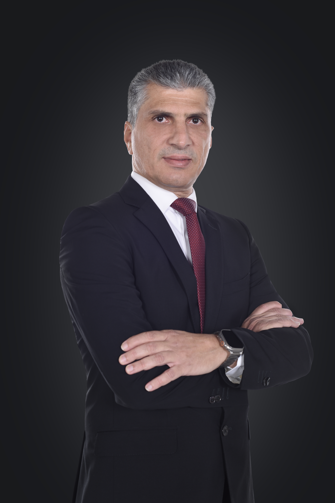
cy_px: 252
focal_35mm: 50
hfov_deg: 27.0
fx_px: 697
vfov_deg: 39.6
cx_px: 168
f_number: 5.6
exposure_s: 1/125
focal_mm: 50
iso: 200
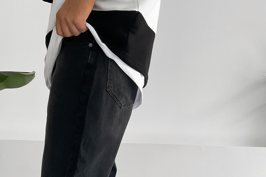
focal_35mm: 55
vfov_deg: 23.0
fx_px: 406
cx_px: 97
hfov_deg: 36.0
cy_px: 200
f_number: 1.8
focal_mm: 3
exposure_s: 1/120
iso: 64
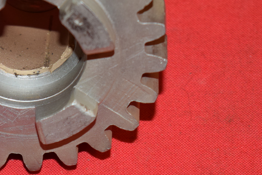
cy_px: 79
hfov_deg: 10.2
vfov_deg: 6.9
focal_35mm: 200
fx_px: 1457
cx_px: -6
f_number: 5.6
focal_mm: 55
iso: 640
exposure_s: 1/125
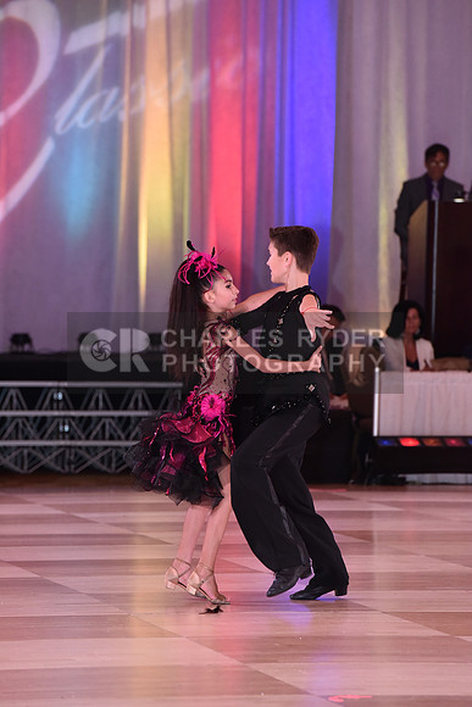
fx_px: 3931
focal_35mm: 200
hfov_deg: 6.9
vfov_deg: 10.3
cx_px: 236
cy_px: 354
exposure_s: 1/250
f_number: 5.6
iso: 2000
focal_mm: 200
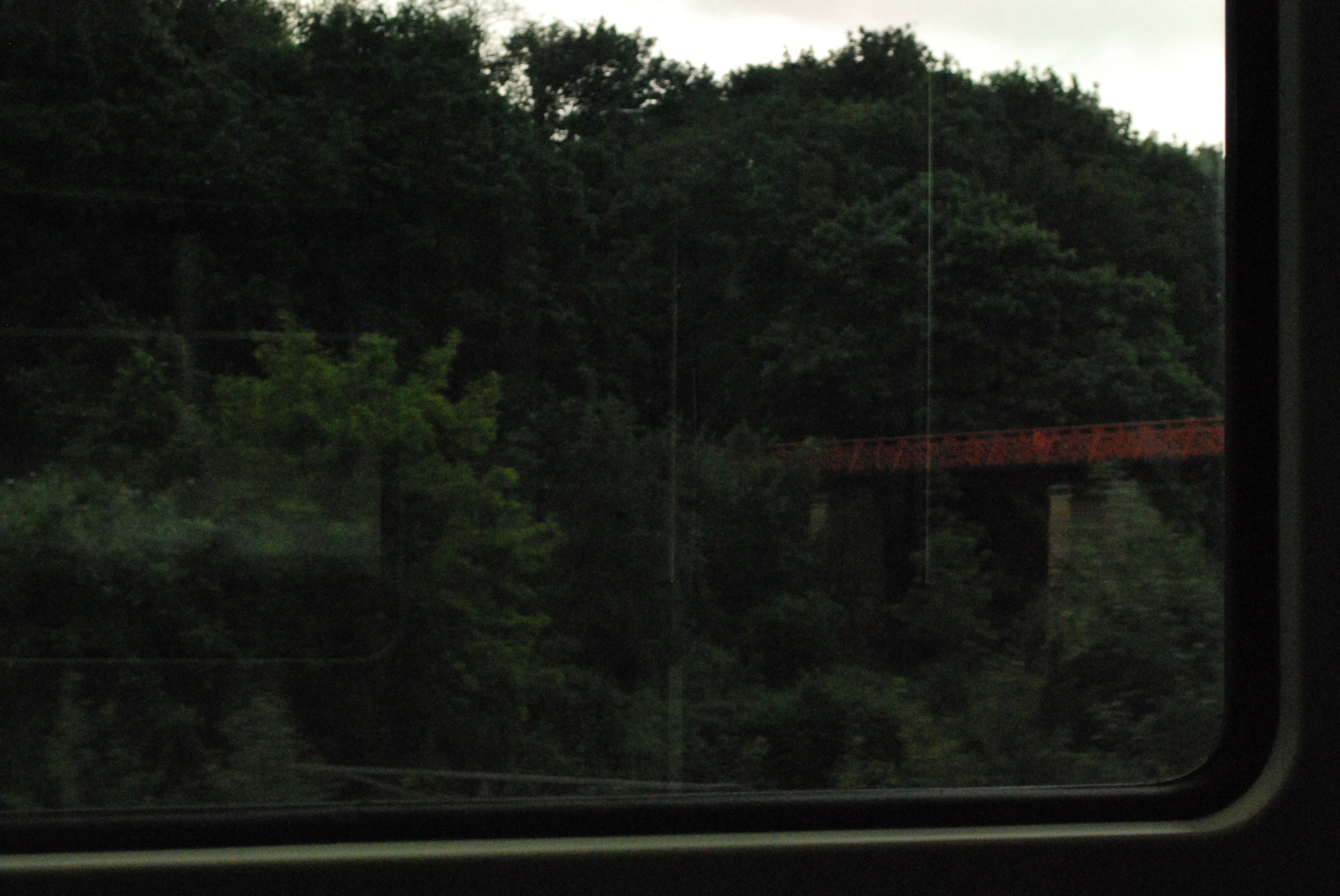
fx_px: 2683
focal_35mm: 72
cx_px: 670
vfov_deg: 19.0
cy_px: 448
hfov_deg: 28.0
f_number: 8
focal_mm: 48
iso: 1600
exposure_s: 1/250
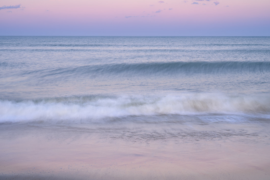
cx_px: 135
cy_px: 90
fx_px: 398
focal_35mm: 53
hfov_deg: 37.5
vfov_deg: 25.5
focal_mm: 53
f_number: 14
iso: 50
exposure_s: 1/1.67
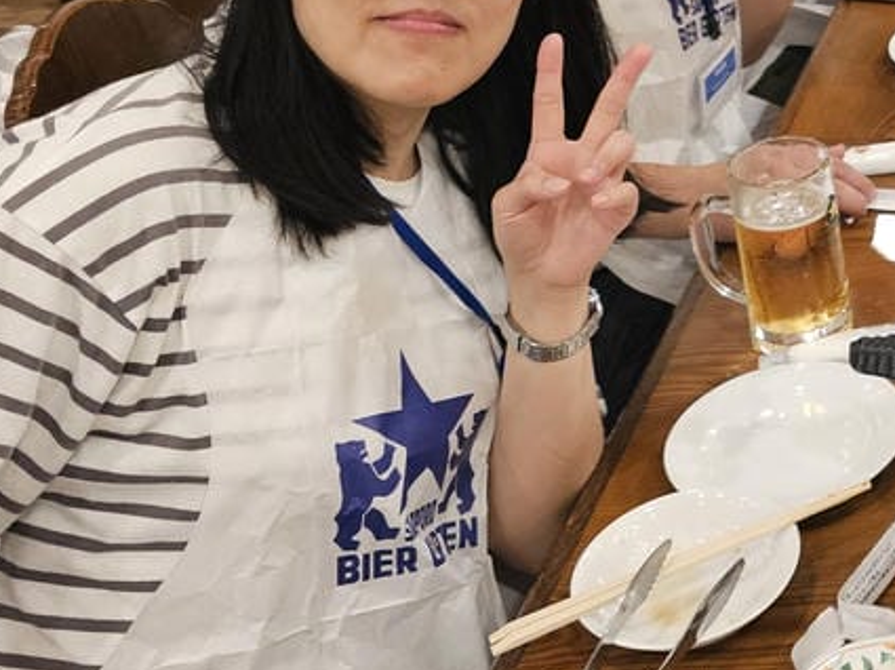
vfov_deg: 21.8
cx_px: 1215
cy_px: 13
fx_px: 1679
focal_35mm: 65
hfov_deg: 25.1
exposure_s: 1/100
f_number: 1.7
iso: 500
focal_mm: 6.3
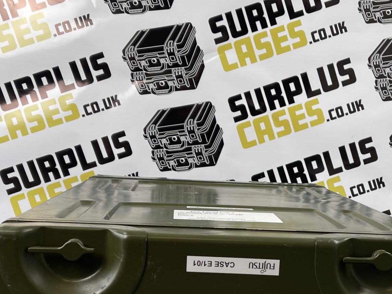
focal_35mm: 56
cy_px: 204
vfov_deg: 25.9
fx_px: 634
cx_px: 230
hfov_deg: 34.3
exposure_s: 1/100
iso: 40
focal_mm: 5.1
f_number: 1.6
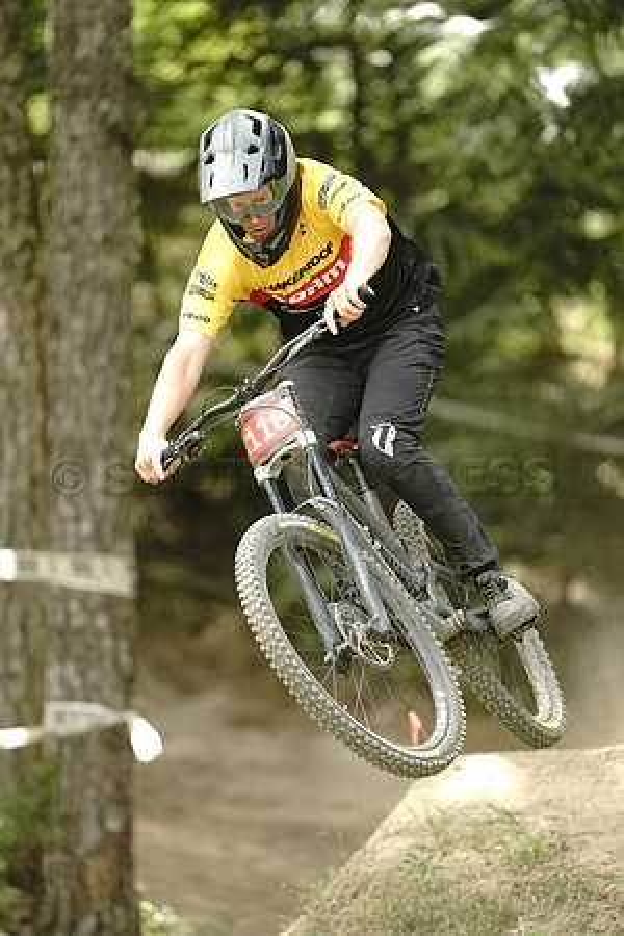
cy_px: 468
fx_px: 15599
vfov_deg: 3.4
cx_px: 312
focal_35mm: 600
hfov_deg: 2.3
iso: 5000
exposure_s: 1/2500
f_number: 4
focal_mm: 600
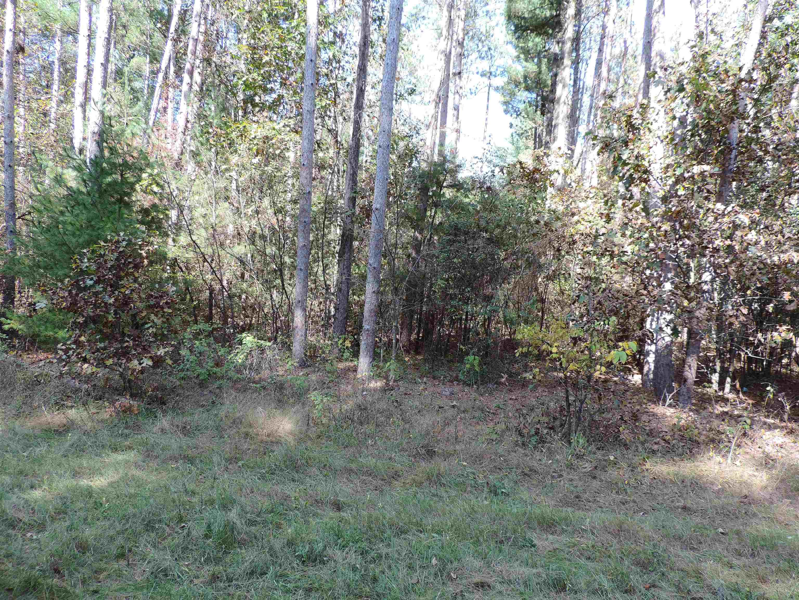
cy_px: 300
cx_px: 400
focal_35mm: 24
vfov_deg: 56.8
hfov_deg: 71.6
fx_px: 554
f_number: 3
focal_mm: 4.3
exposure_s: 1/100
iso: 80
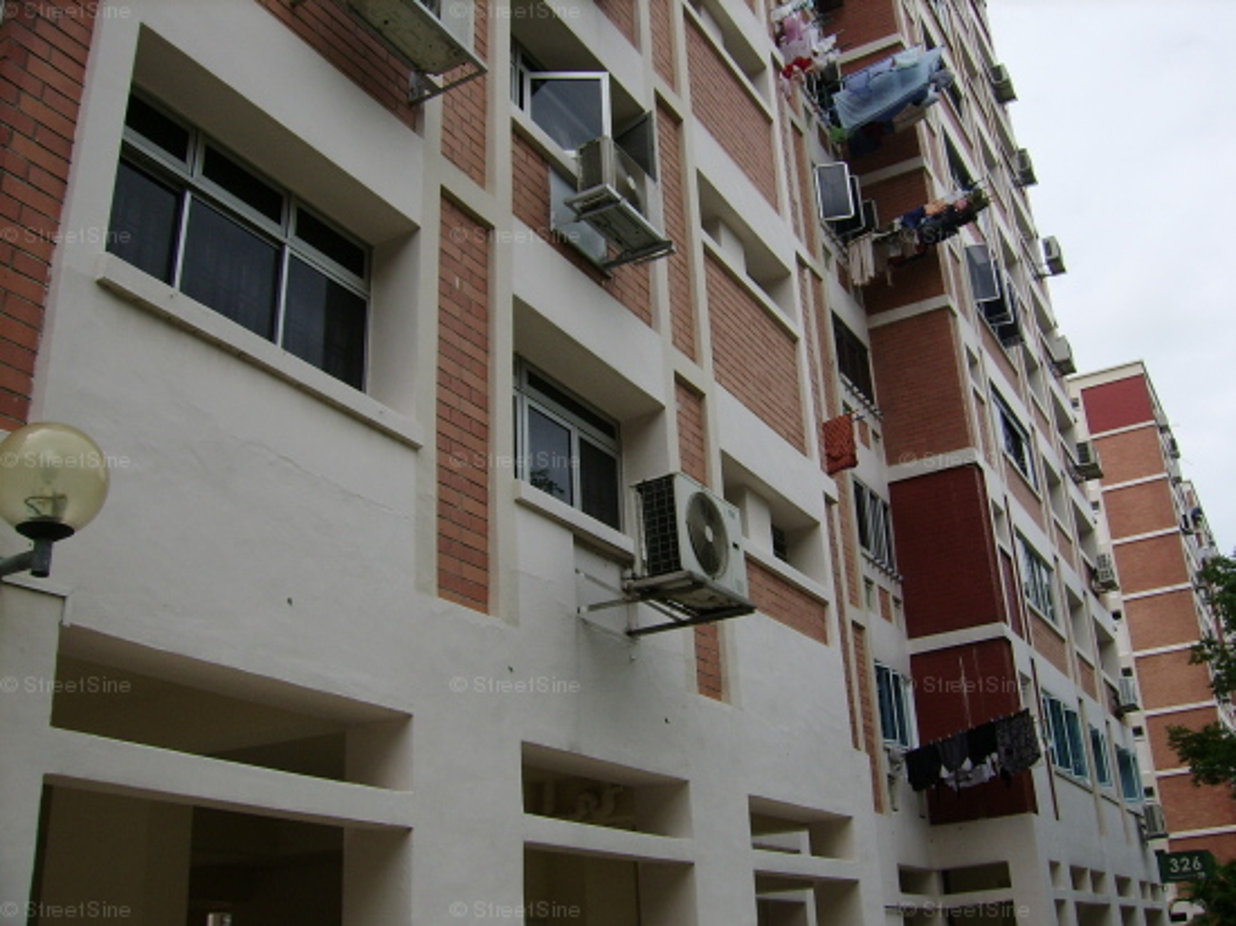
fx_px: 1249
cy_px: 463
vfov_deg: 40.7
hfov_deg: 52.6
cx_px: 618
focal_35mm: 35
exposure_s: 1/500
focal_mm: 5.95
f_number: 5.8
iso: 50
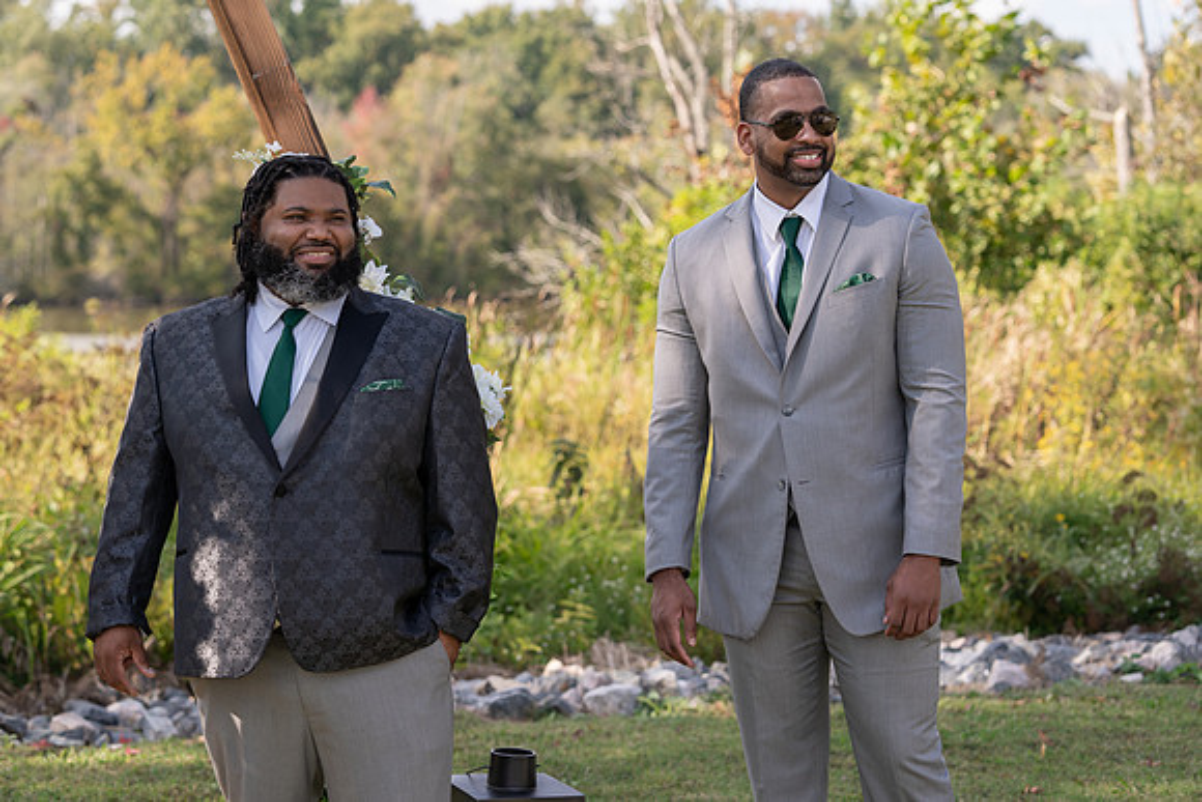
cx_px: 583
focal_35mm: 74
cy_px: 389
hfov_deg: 27.3
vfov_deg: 18.4
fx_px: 2475
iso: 100
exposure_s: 1/320
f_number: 4
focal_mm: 72
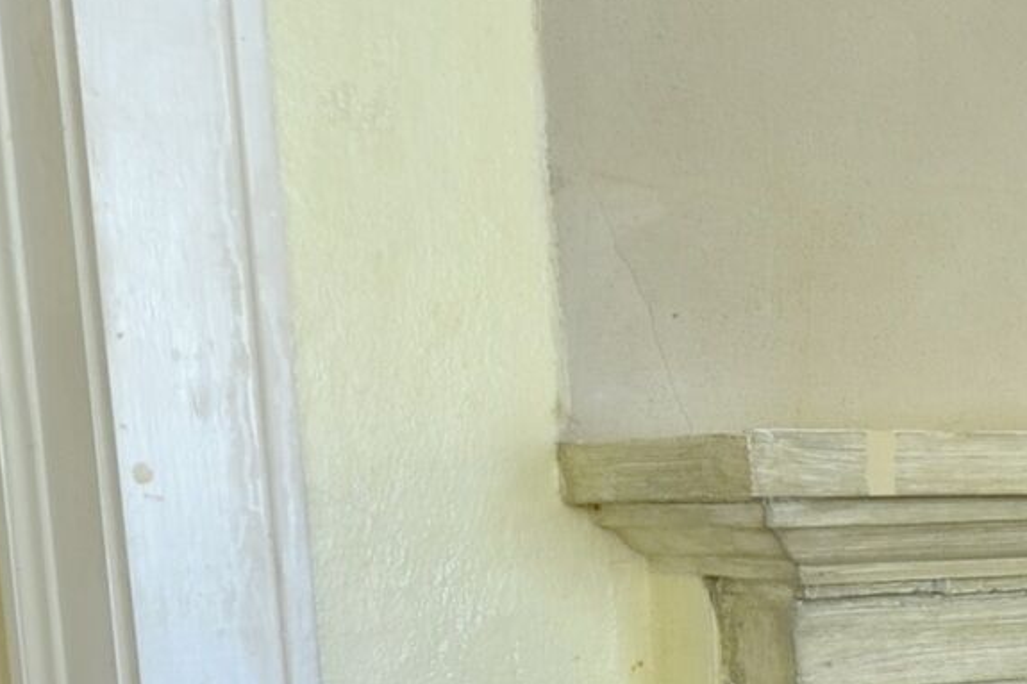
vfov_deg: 16.3
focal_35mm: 80
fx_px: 2281
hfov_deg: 23.1
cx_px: 1259
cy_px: 833
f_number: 8
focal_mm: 10
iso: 200
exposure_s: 1.3
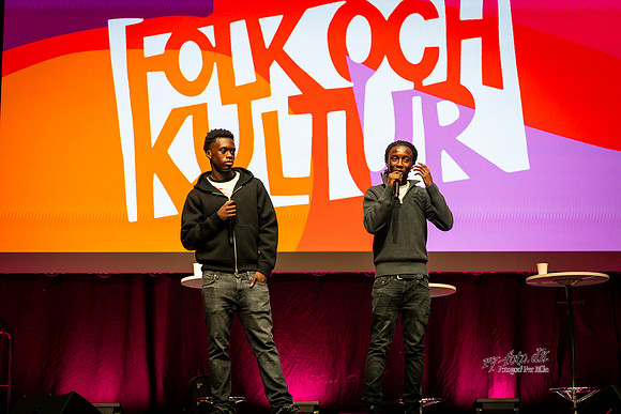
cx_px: 310
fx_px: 1208
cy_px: 207
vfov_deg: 19.5
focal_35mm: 70
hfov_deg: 28.8
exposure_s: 1/160
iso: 500
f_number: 2.8
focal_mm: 70
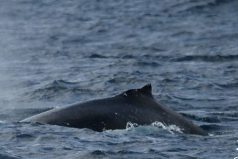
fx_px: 6972
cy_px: 60
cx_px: 108
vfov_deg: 1.3
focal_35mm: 1055
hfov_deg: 2.0
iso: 1800
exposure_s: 1/8000
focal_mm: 600
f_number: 6.3
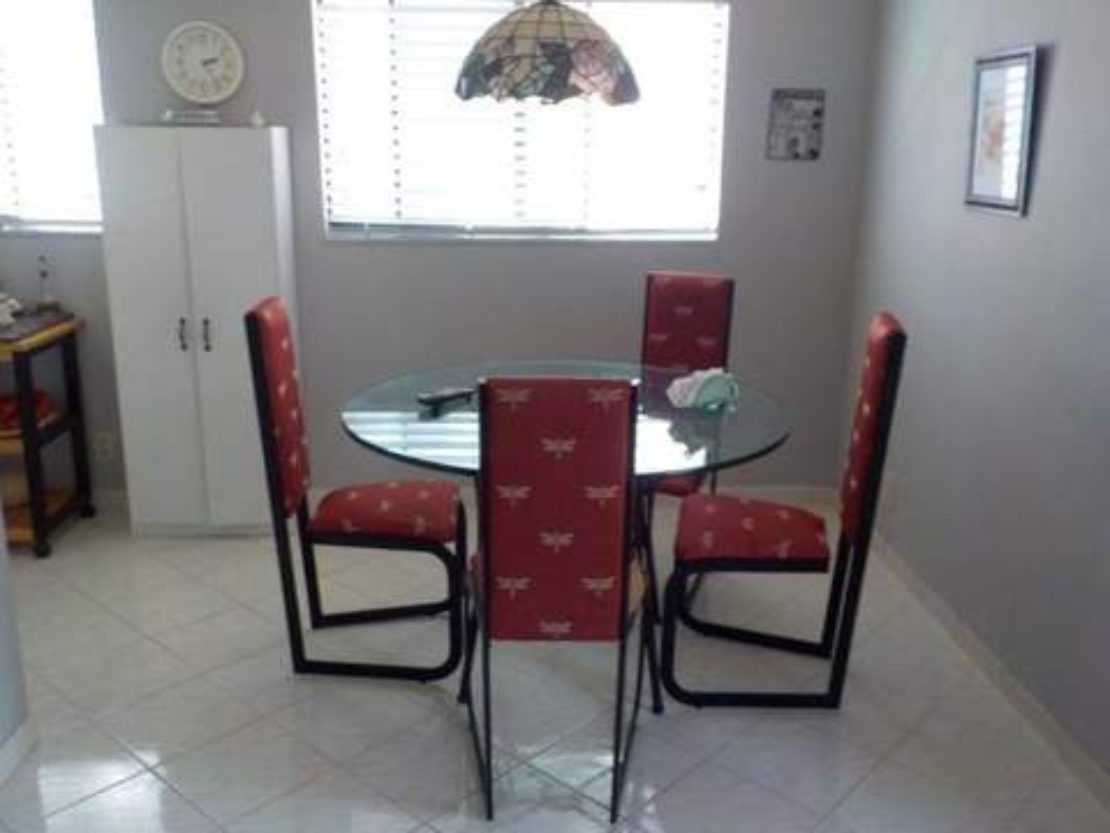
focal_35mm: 30
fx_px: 962
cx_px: 555
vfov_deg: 46.8
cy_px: 416
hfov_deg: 60.0
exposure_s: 1/30
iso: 280
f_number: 3.3
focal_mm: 4.1
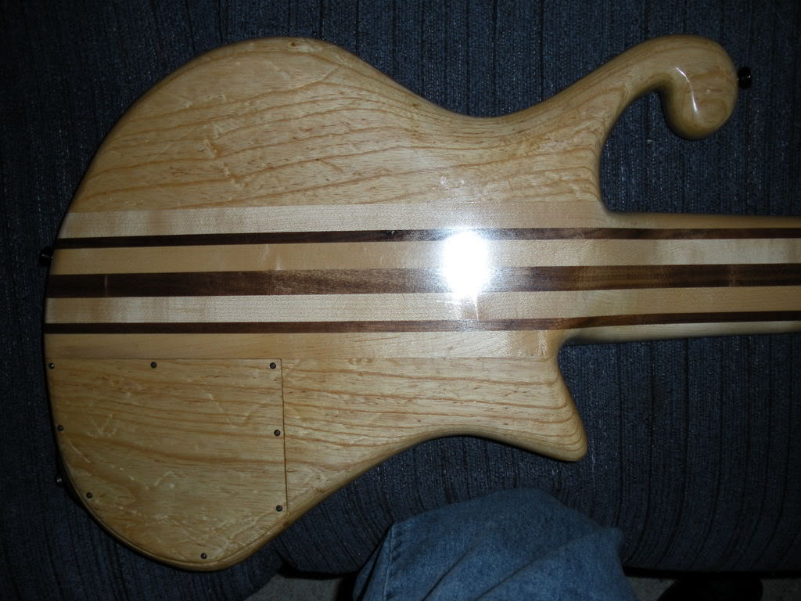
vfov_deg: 39.7
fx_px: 833
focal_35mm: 36
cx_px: 400
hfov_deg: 51.4
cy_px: 300
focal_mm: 6.3
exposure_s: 1/60
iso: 64
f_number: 3.5
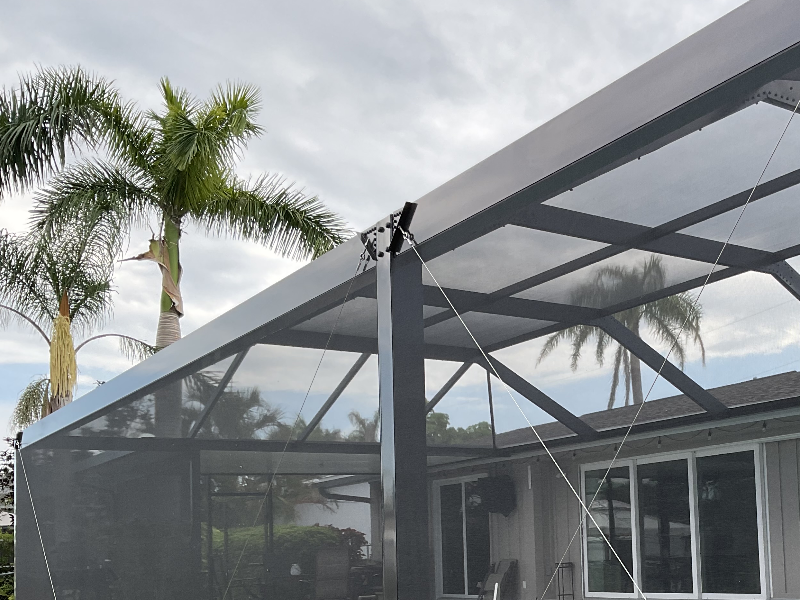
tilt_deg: +3.8
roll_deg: +2.3
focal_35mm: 47
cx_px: 622
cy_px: 477
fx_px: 1086
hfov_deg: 39.1
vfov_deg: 30.2
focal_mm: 3
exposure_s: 1/482
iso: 16
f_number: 1.8
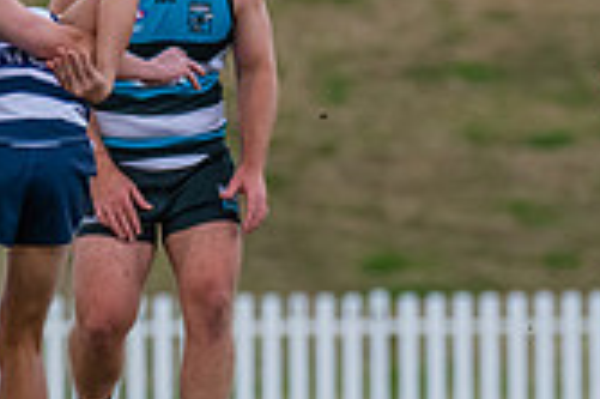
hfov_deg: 1.2
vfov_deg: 0.8
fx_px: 28155
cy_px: 210
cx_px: 548
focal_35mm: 1691
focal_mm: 460
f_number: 6.3
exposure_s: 1/2000
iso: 2000
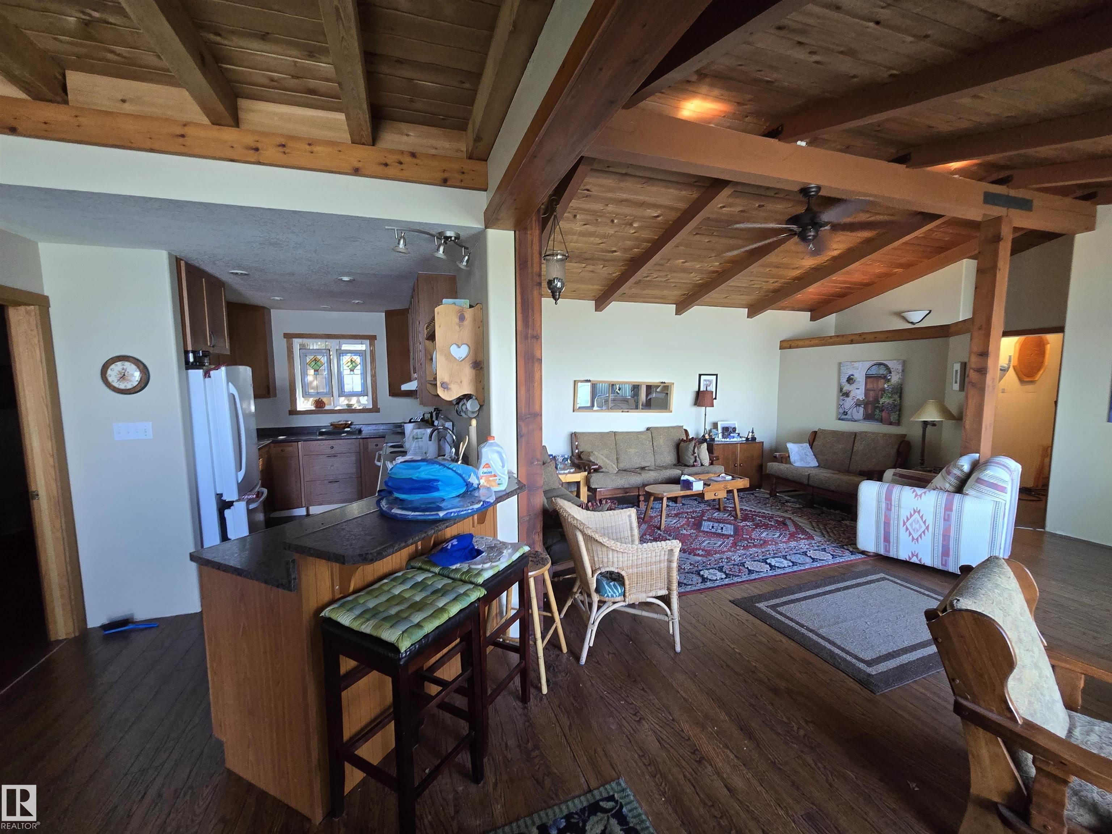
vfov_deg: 89.9
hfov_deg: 106.2
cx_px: 556
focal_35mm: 13
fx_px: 418
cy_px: 417
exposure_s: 1/60
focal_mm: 2.2
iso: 320
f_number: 2.2
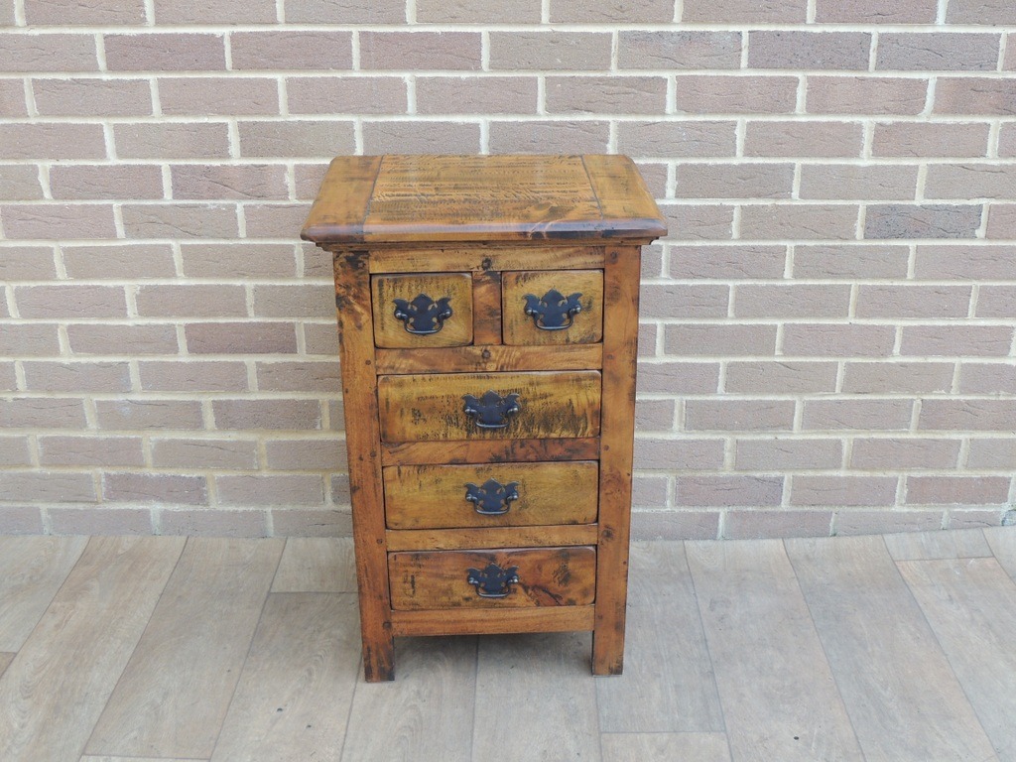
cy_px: 381
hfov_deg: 46.8
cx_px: 508
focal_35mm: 40
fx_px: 1174
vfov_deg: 36.0
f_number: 3.3
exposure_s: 1/50
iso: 160
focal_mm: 7.1
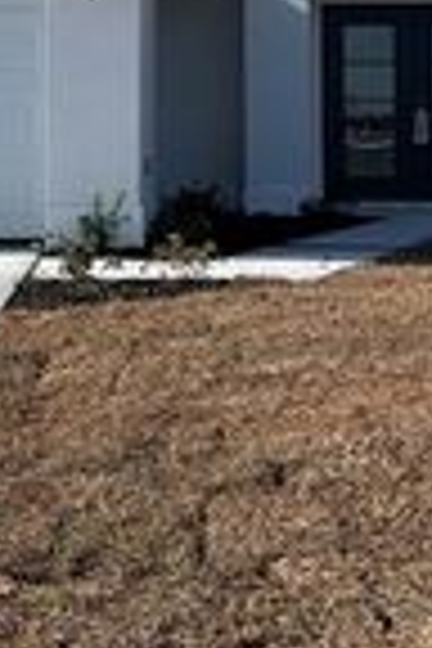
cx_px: 117
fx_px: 1692
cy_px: 52
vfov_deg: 21.2
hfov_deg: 14.5
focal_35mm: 94
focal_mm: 5.1
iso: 32
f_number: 1.6
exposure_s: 1/3922
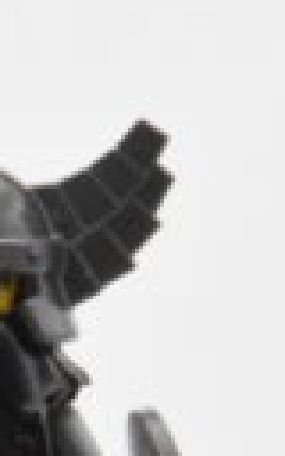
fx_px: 9333
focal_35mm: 751
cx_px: -50
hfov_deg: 1.7
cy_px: 385
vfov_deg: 2.8
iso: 5000
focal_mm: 140
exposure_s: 1/50
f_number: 36
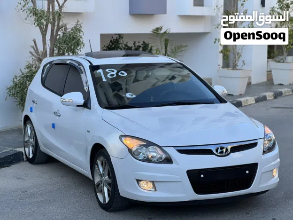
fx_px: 669
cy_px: 112
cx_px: 150
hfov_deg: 24.7
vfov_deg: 18.7
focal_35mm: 79
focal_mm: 9
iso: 20
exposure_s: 1/121
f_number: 2.8
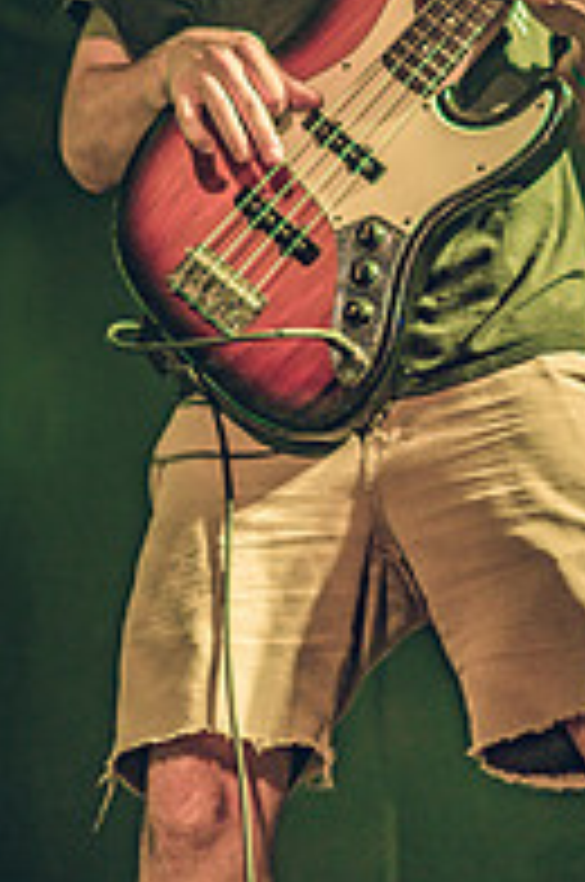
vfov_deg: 17.7
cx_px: 418
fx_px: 2813
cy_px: 252
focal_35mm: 115
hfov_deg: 11.8
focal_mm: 50
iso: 1600
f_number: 1.8
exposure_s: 1/160
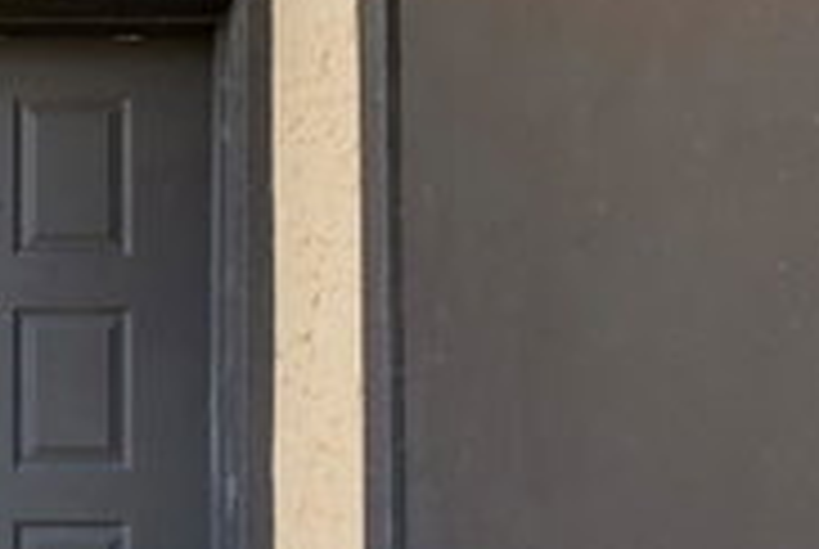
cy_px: 508
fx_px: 957
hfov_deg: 40.2
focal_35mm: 42
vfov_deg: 30.4
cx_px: -16
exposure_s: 1/60
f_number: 8
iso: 400
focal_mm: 16
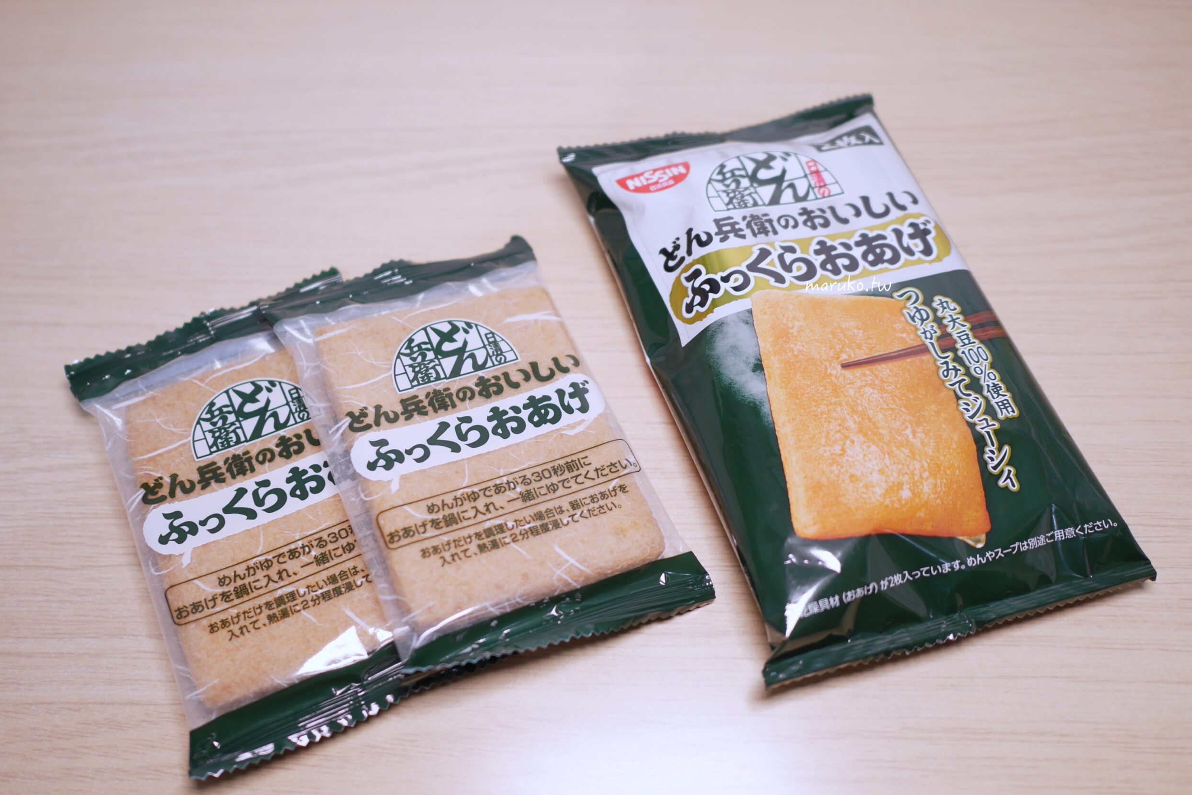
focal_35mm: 32
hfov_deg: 58.7
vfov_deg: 41.1
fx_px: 1060
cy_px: 435
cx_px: 589
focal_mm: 15
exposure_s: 1/100
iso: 200
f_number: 1.8
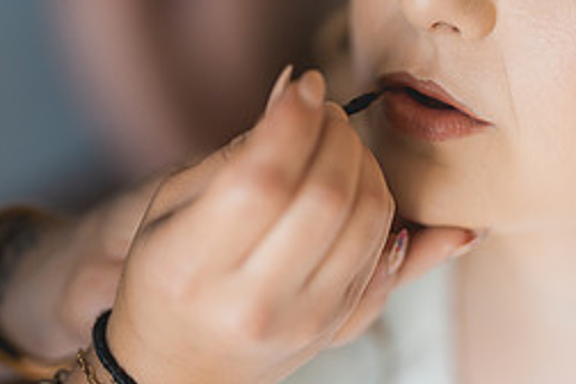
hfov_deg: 17.6
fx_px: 1840
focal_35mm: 115
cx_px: 464
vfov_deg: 11.9
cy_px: 58
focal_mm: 50
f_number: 1.2
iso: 160
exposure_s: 1/200
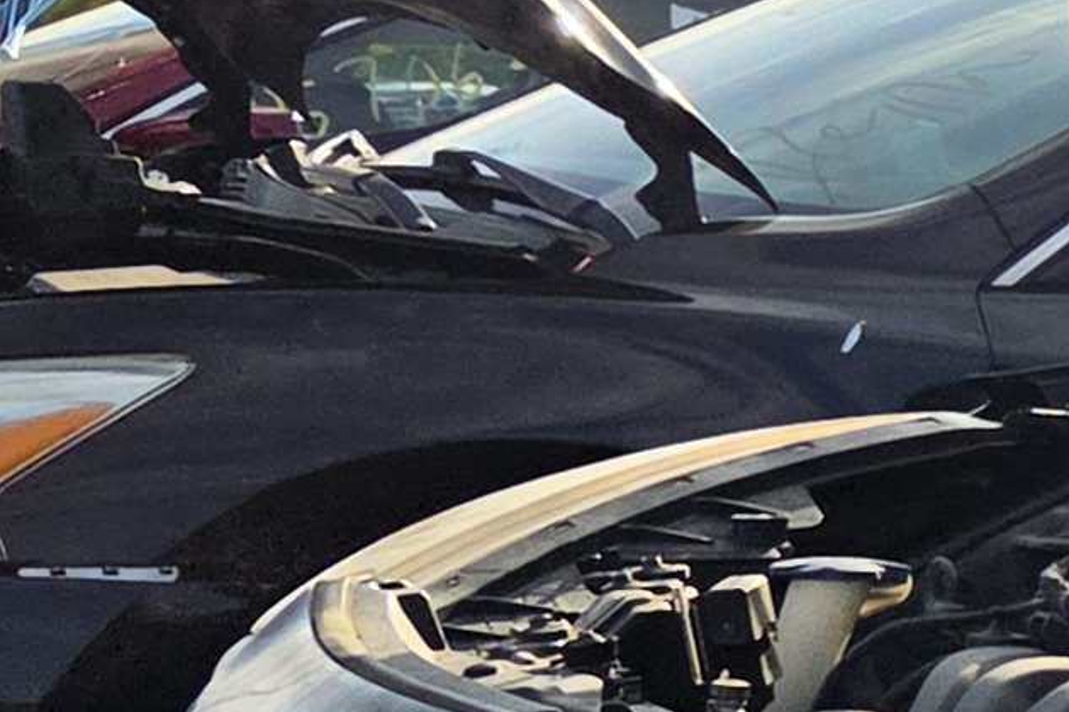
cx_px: 2605
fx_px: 4513
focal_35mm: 152
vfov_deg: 8.8
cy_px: 1126
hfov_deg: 11.2
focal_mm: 5.4
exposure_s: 1/7887
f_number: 1.8
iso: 64
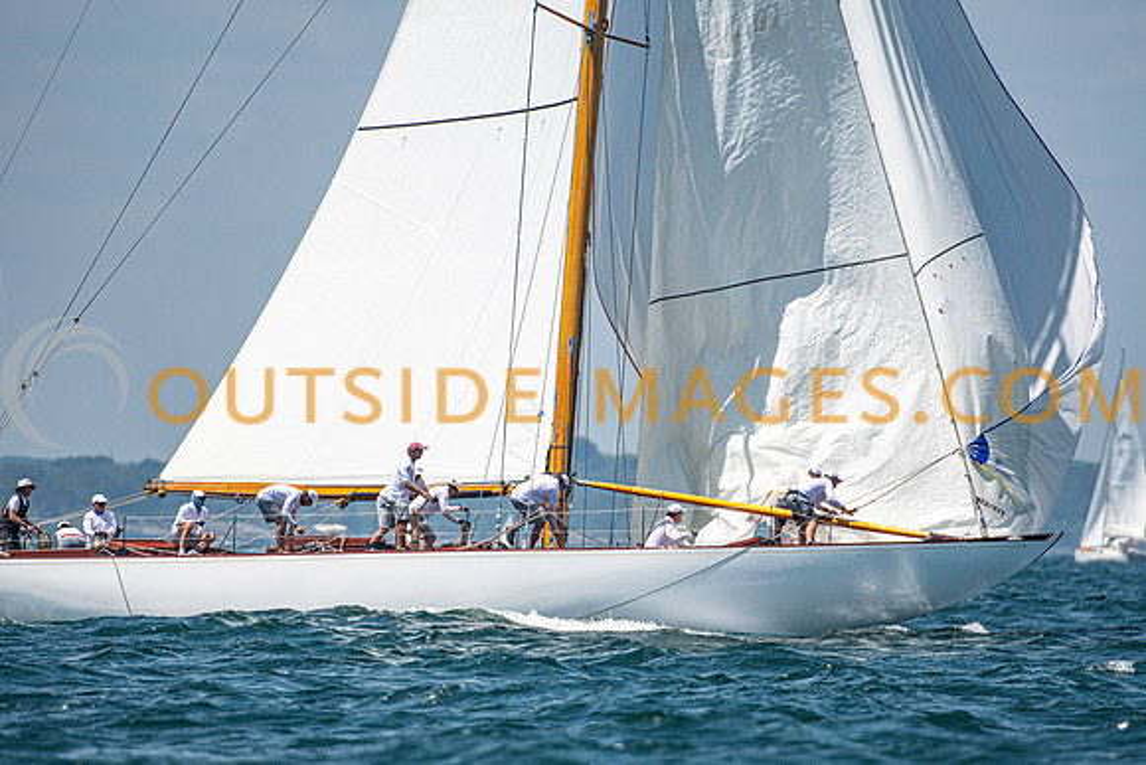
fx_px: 19104
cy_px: 382
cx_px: 573
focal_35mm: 600
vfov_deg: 2.3
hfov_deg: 3.4
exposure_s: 1/4000
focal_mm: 400
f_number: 5
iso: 400
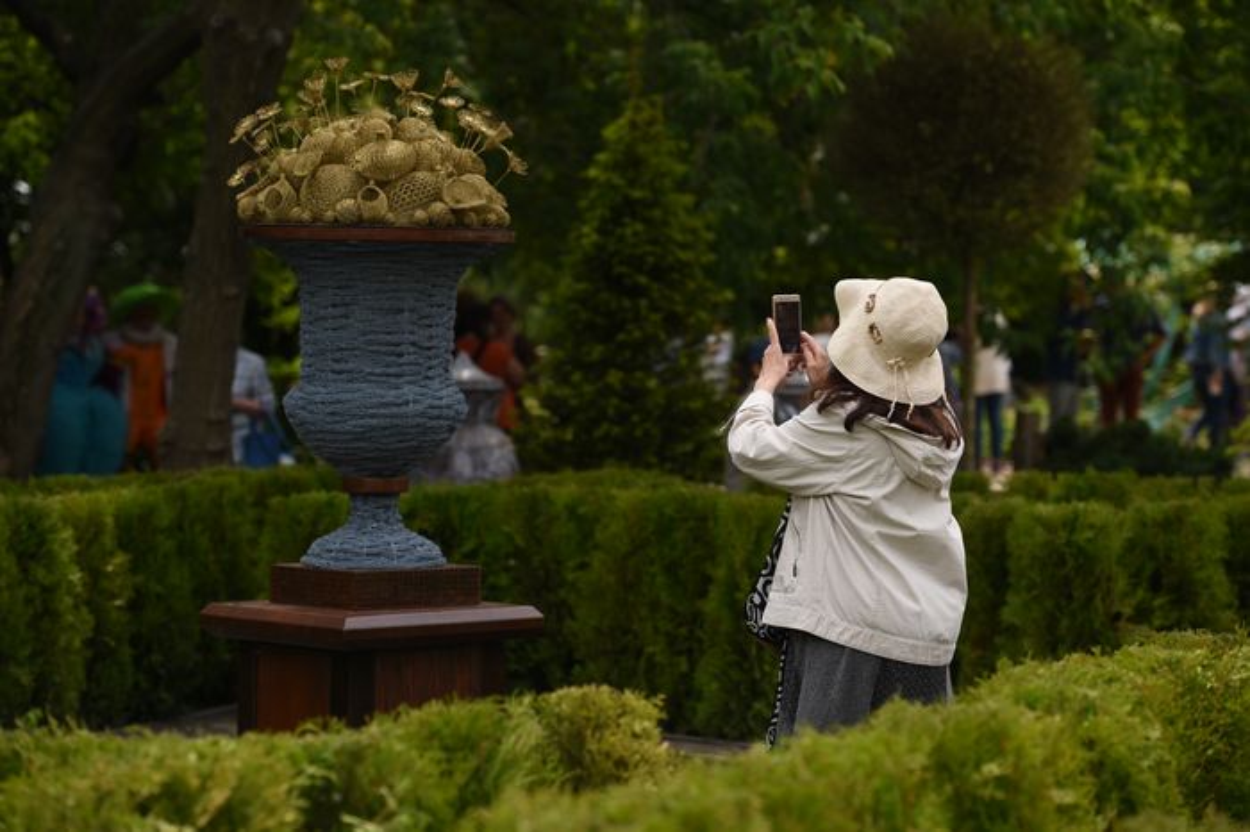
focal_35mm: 116
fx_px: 4026
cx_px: 625
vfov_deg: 11.8
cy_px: 416
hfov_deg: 17.6
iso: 160
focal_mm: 116
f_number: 4
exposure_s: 1/1000
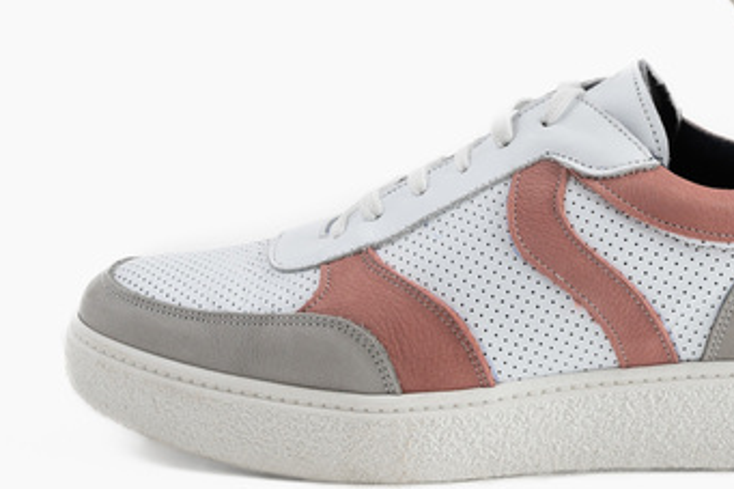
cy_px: 104
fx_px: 2262
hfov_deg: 17.7
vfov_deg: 12.3
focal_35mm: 111
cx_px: 837
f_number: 8
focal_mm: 42
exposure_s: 1/160
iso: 200
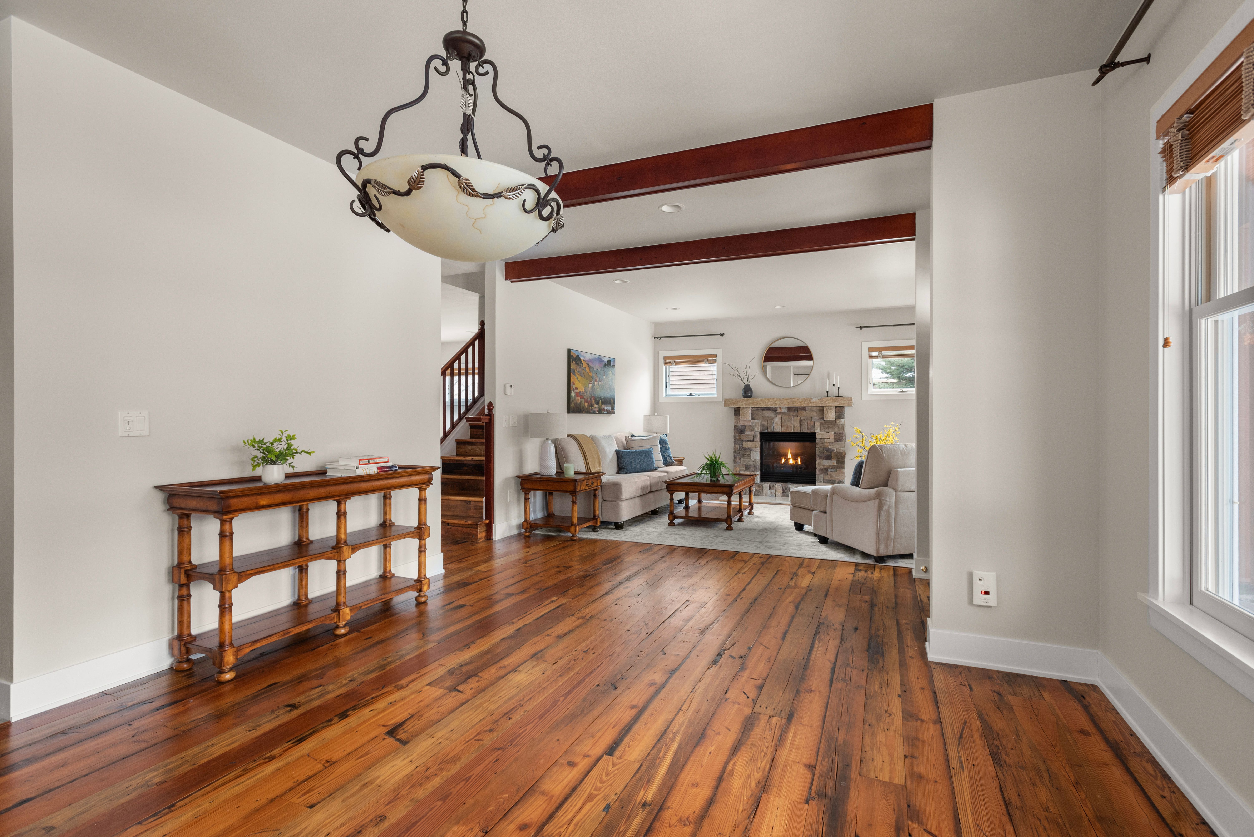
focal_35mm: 17
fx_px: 592
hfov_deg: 93.3
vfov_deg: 70.5
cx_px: 627
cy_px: 418
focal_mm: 17
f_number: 7.1
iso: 500
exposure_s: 1/5
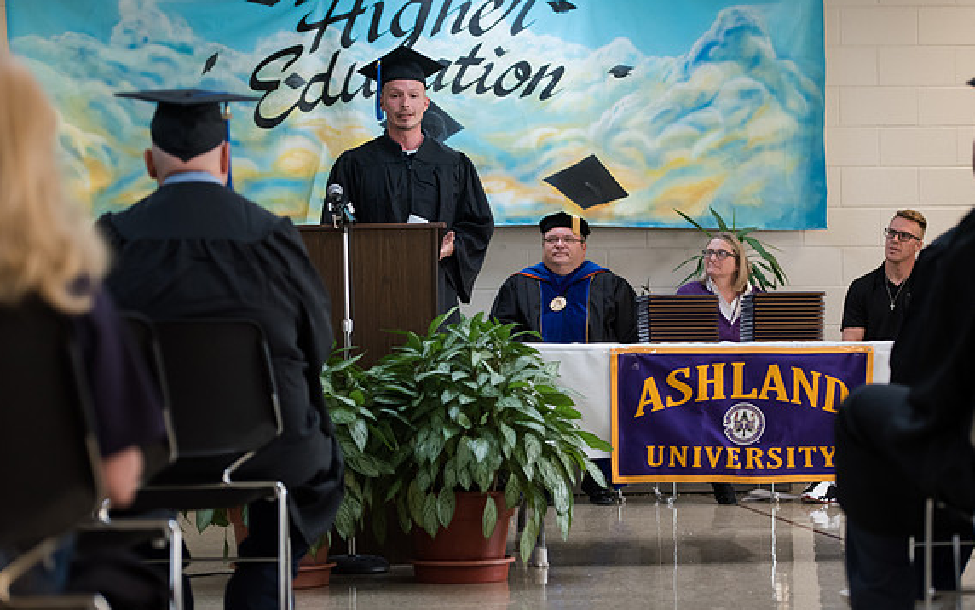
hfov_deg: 22.3
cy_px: 306
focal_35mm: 93
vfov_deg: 14.1
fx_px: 2472
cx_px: 482
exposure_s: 1/200
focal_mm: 90
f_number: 3.5
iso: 3200
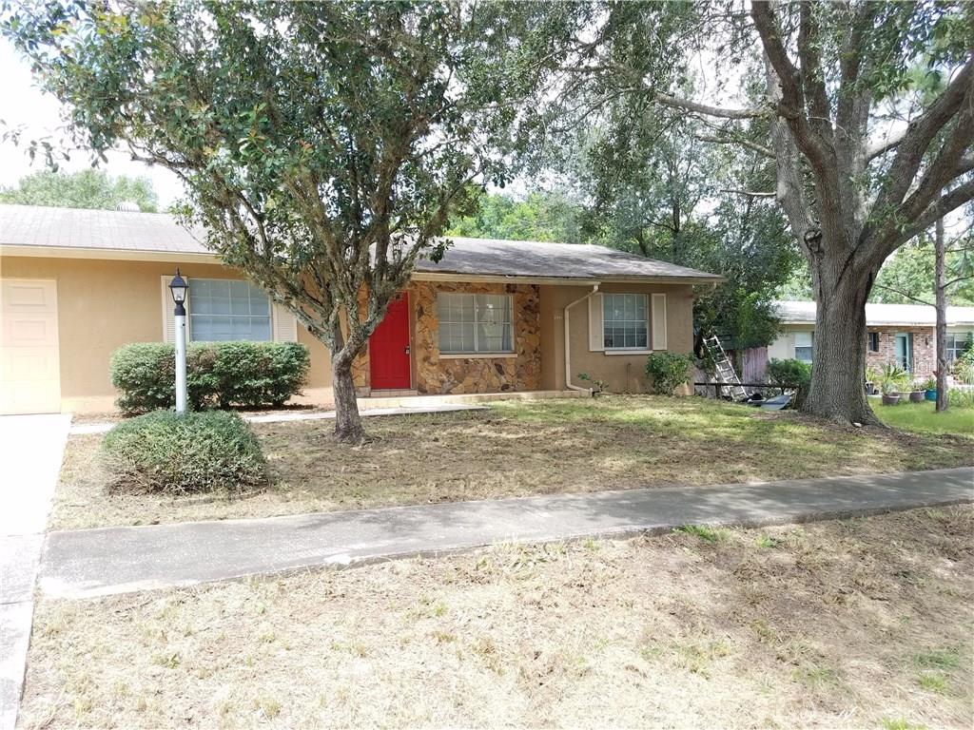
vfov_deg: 53.1
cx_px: 487
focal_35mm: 26
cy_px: 365
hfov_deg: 67.3
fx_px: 732
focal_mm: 4.2
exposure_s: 1/500
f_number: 1.7
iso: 50
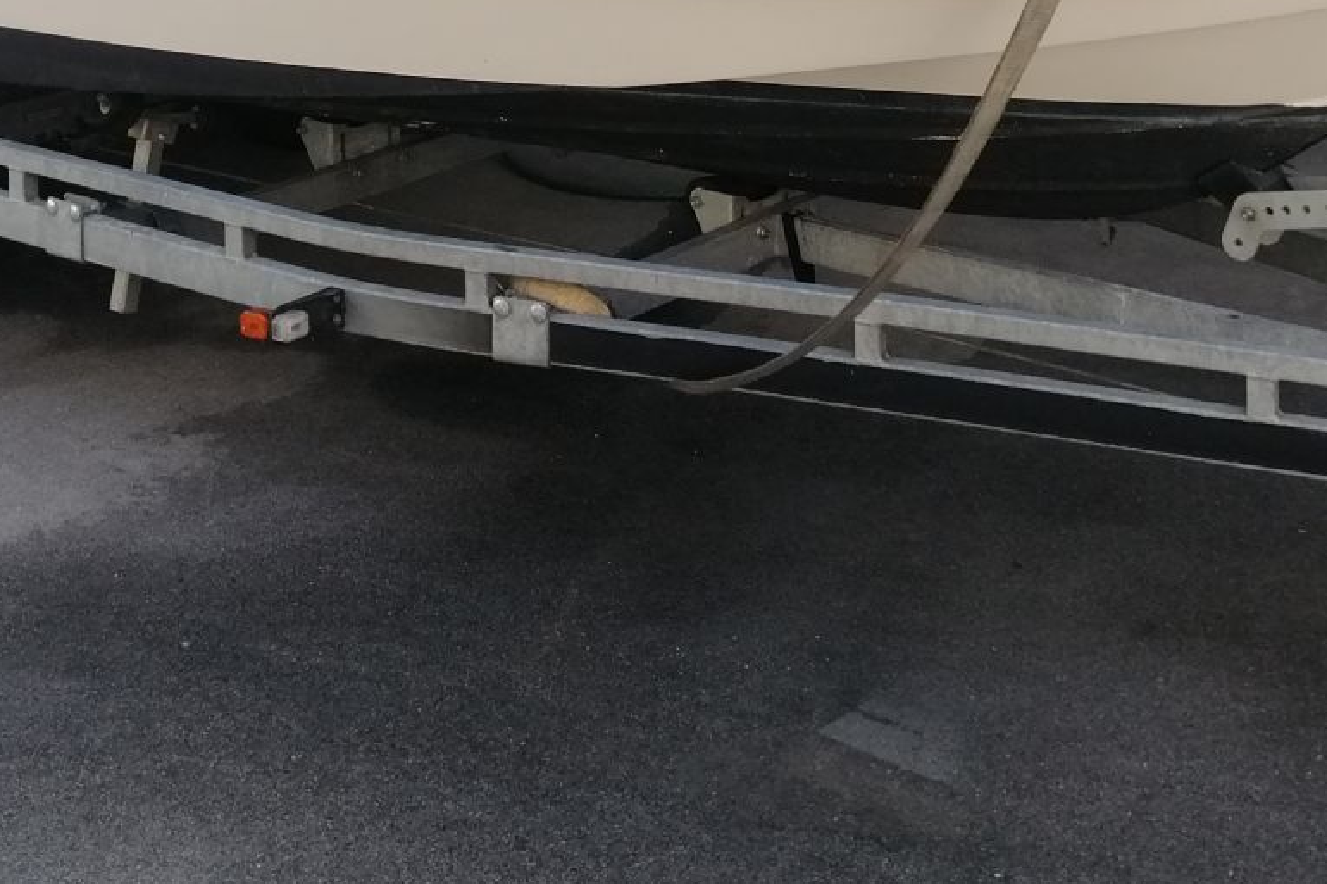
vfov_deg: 17.9
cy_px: -321
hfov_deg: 28.8
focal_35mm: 70
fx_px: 2580
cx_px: 650
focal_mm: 3.95
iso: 50
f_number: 1.8
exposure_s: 1/286
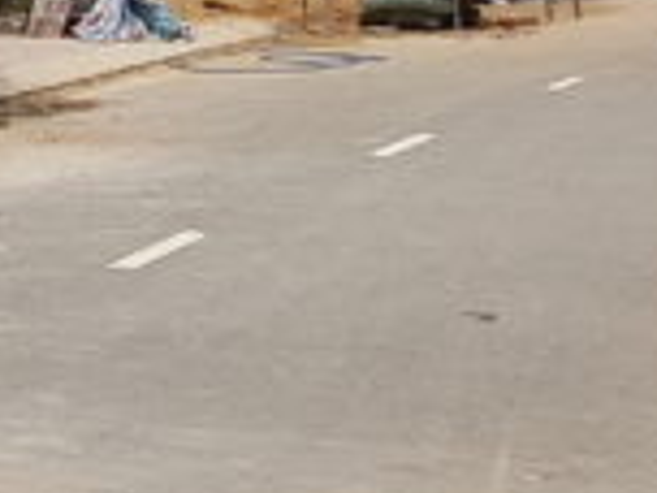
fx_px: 2259
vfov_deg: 11.0
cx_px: -748
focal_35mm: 119
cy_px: -597
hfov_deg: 13.6
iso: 50
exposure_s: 1/2616
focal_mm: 4.2
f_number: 1.7
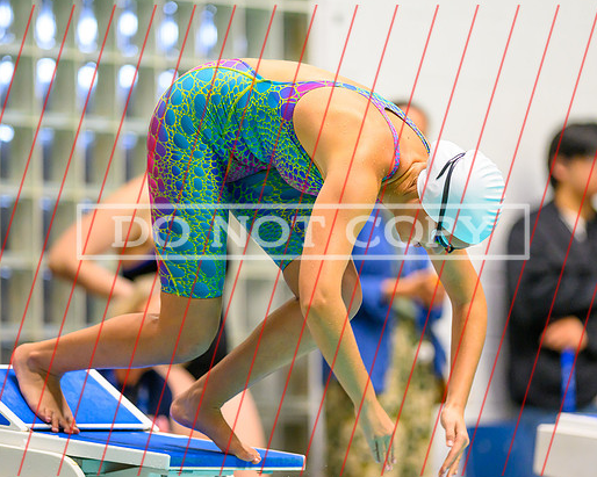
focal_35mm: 362
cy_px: 240
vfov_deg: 4.3
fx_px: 6395
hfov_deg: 5.3
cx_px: 303
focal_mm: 300
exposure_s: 1/1000
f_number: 2.8
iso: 2500
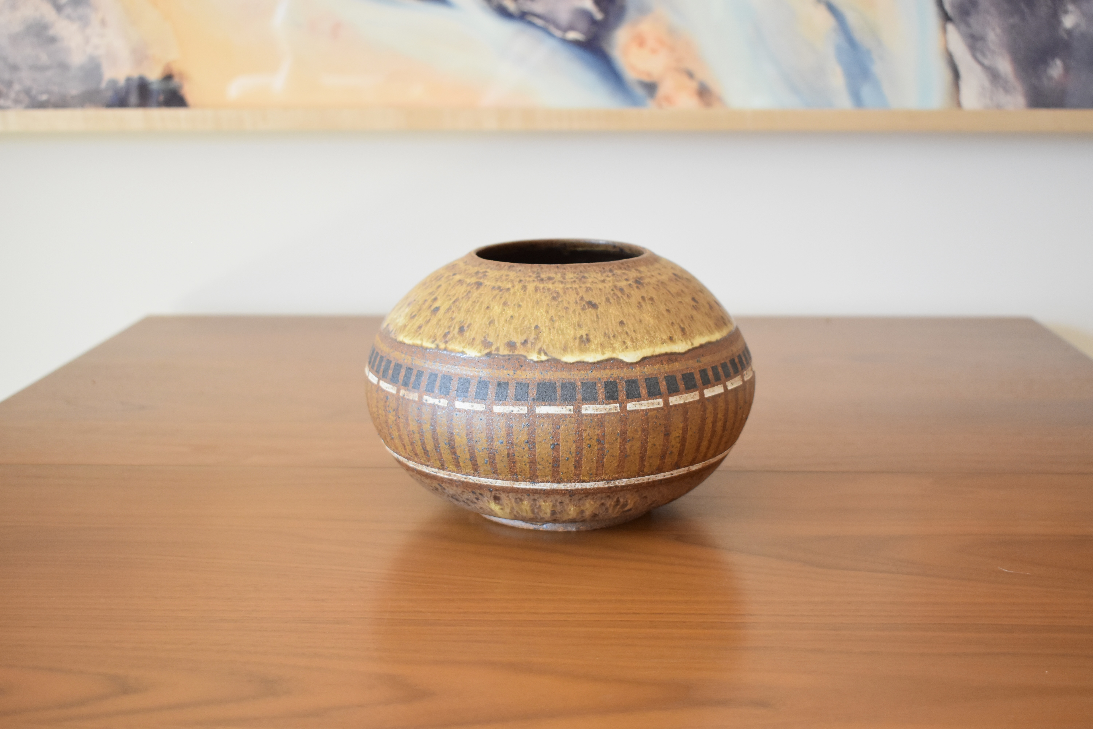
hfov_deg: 41.1
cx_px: 546
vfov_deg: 28.1
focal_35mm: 48
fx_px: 1457
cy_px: 364
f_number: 4.5
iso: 1400
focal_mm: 32
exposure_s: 1/125
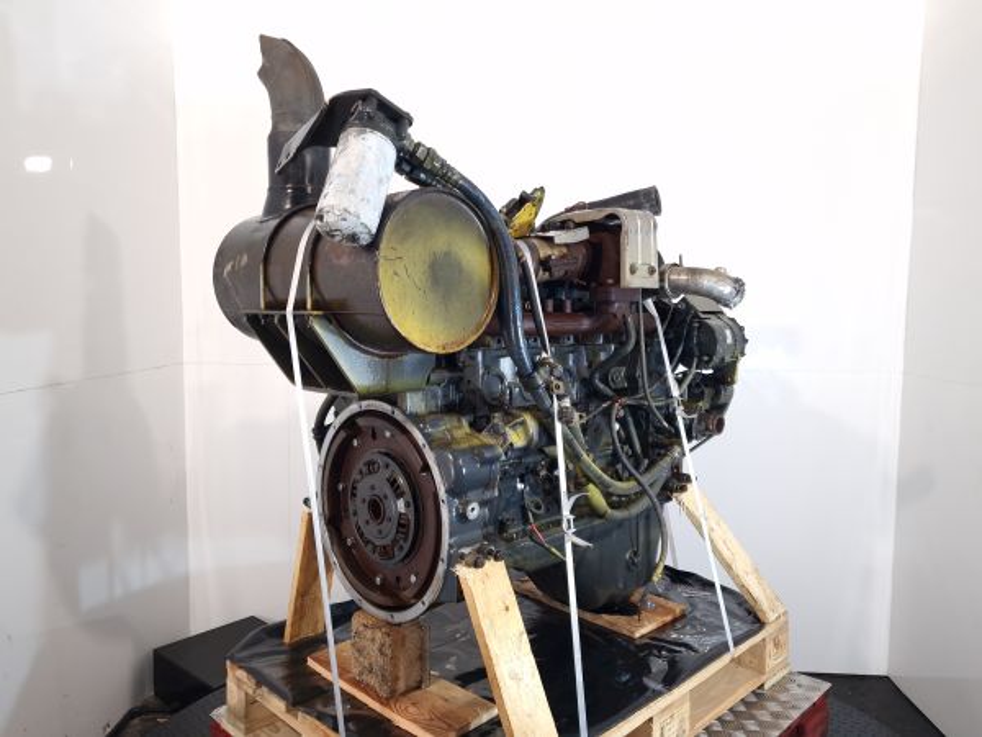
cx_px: 491
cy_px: 368
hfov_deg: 73.9
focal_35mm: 23
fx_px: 652
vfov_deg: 58.9
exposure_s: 1/50
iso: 80
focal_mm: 6.4
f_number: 1.8
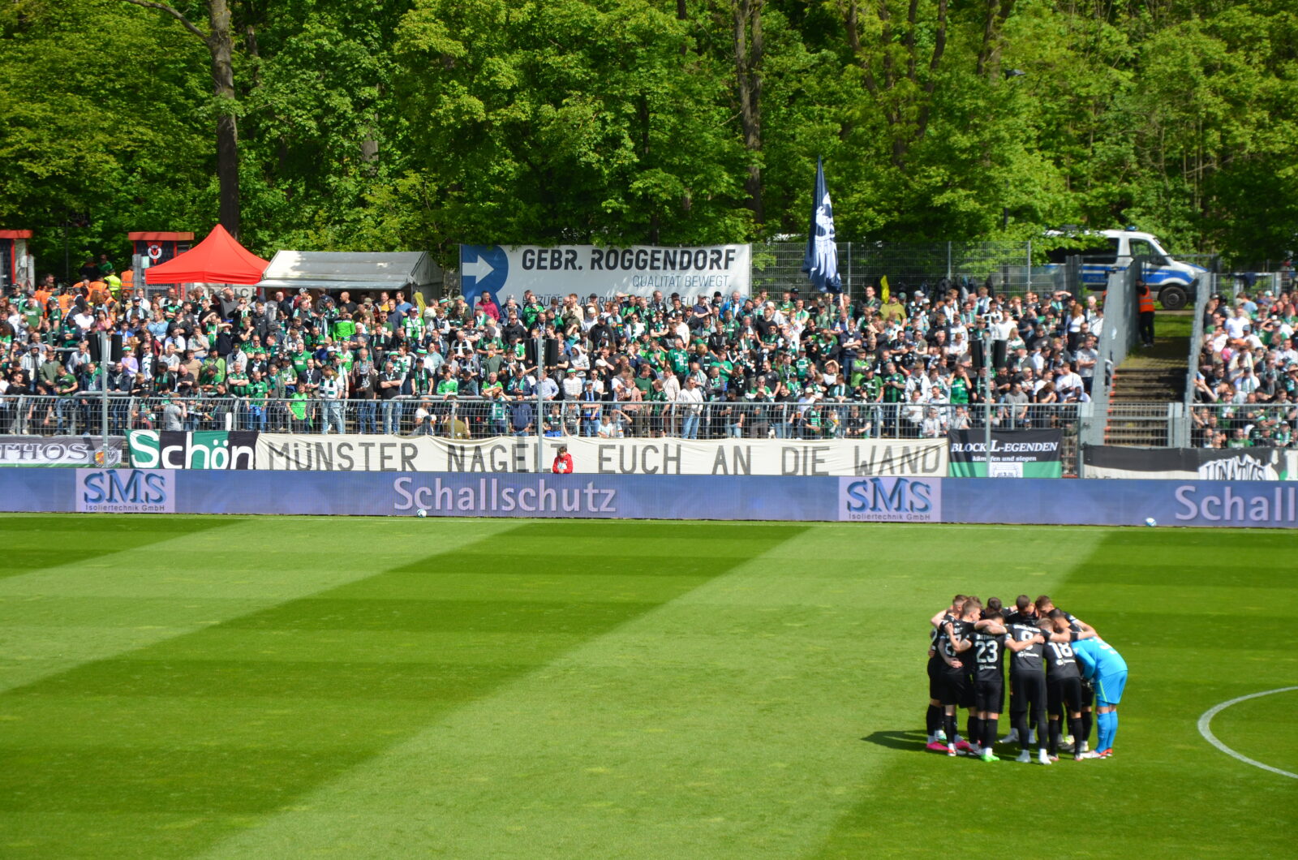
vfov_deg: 12.1
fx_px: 4048
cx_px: 649
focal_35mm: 112
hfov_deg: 18.2
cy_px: 430
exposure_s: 1/640
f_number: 6.3
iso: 200
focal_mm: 75
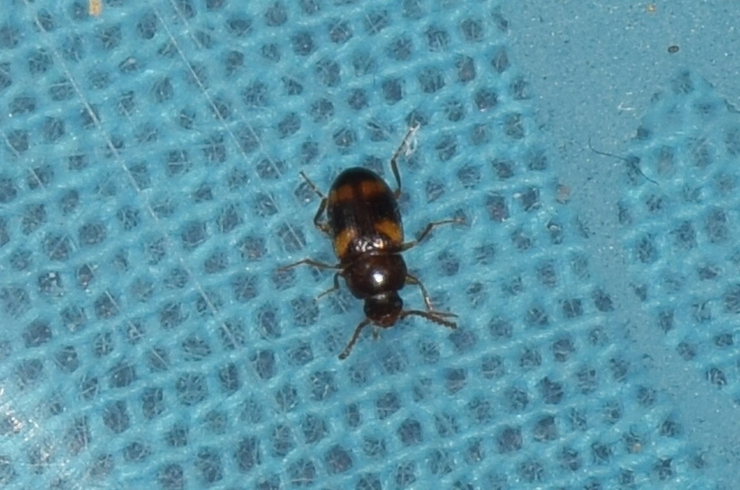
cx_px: 370
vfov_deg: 6.5
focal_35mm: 210
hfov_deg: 9.8
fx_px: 4308
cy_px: 245
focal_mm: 140
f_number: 14
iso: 100
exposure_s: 1/160
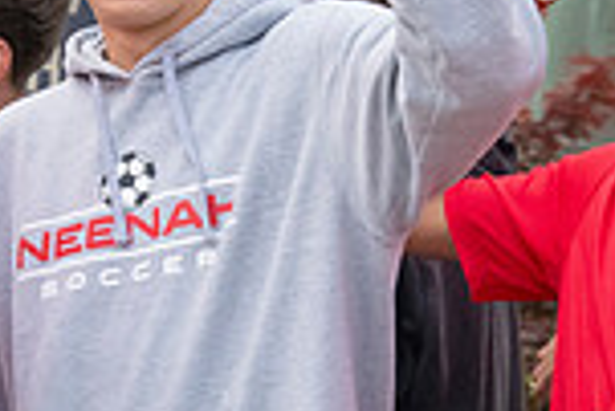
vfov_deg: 3.1
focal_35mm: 445
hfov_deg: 4.6
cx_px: 175
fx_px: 7609
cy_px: 267
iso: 3200
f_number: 11
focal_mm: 116
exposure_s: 1/320
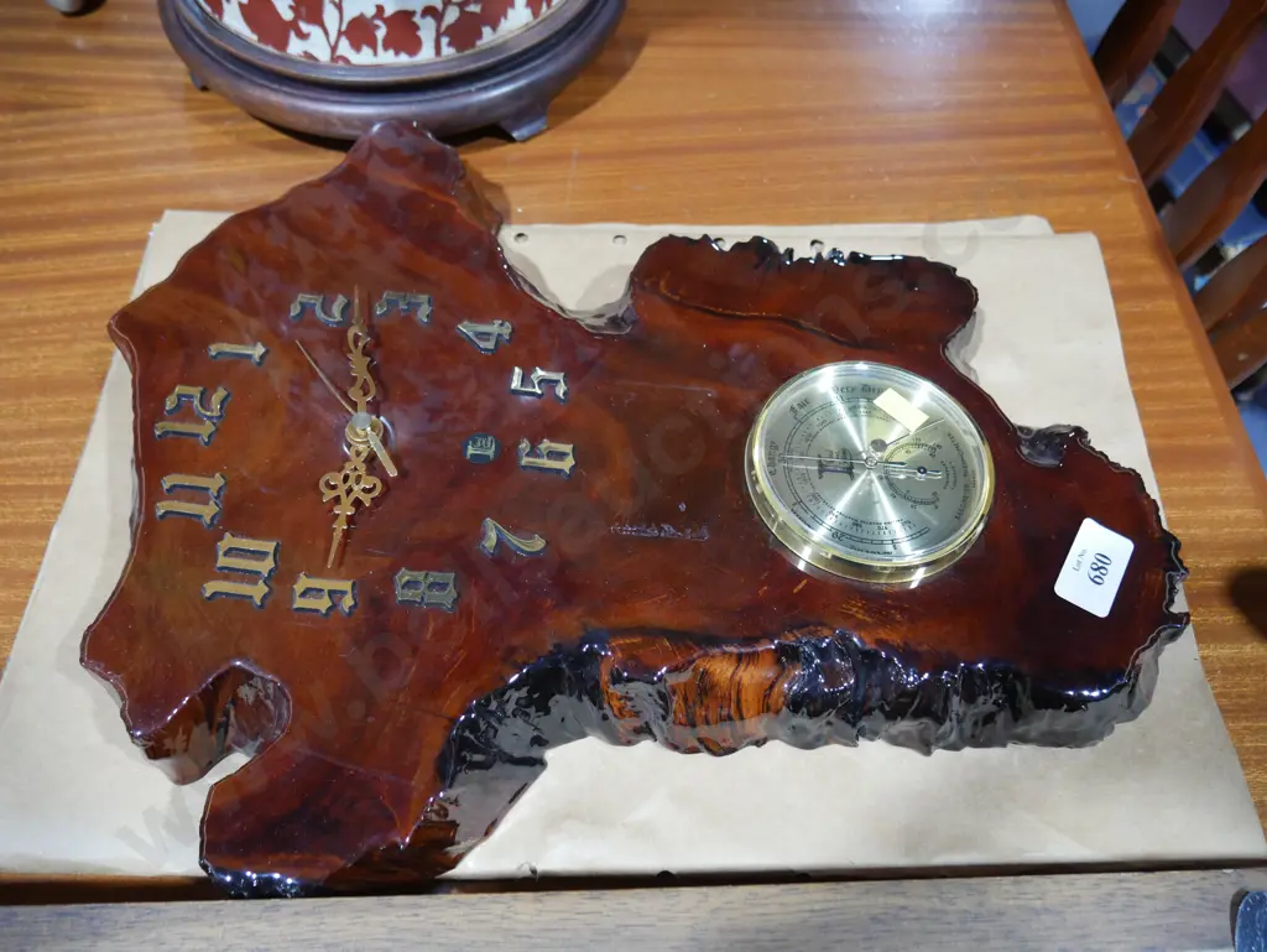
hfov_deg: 63.4
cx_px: 634
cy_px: 476
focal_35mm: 28
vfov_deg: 49.8
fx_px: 1025
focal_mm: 14
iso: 640
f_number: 3.5
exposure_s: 1/60
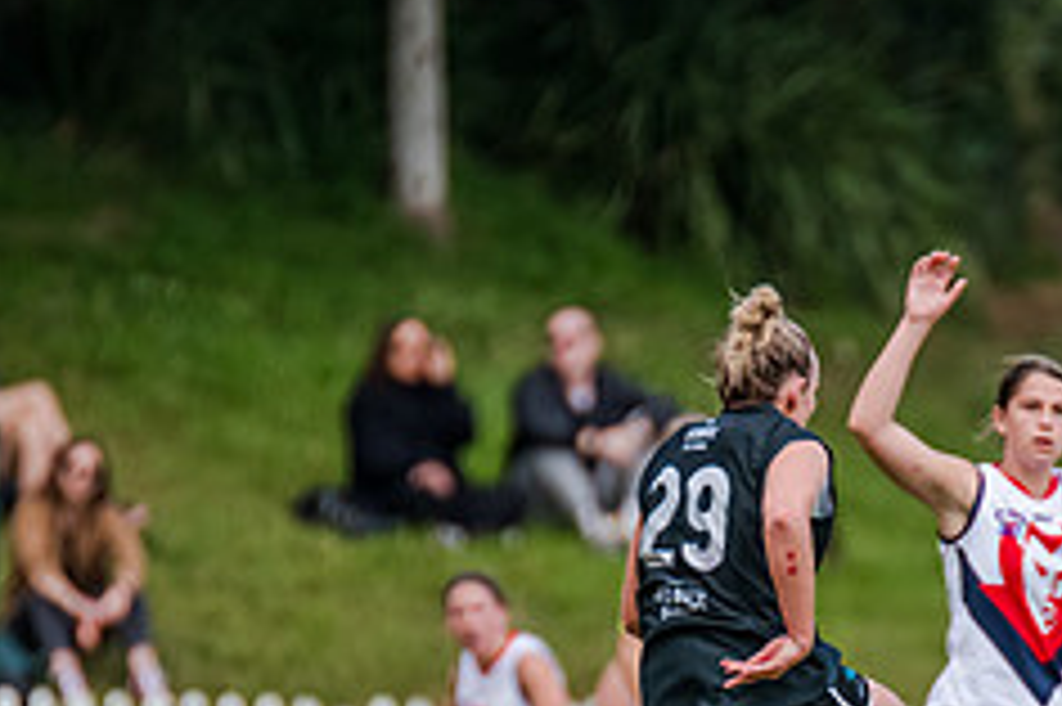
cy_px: 567
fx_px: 38971
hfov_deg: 1.6
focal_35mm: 1322
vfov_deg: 1.0
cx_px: 942
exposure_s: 1/1600
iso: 800
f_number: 4.5
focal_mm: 420
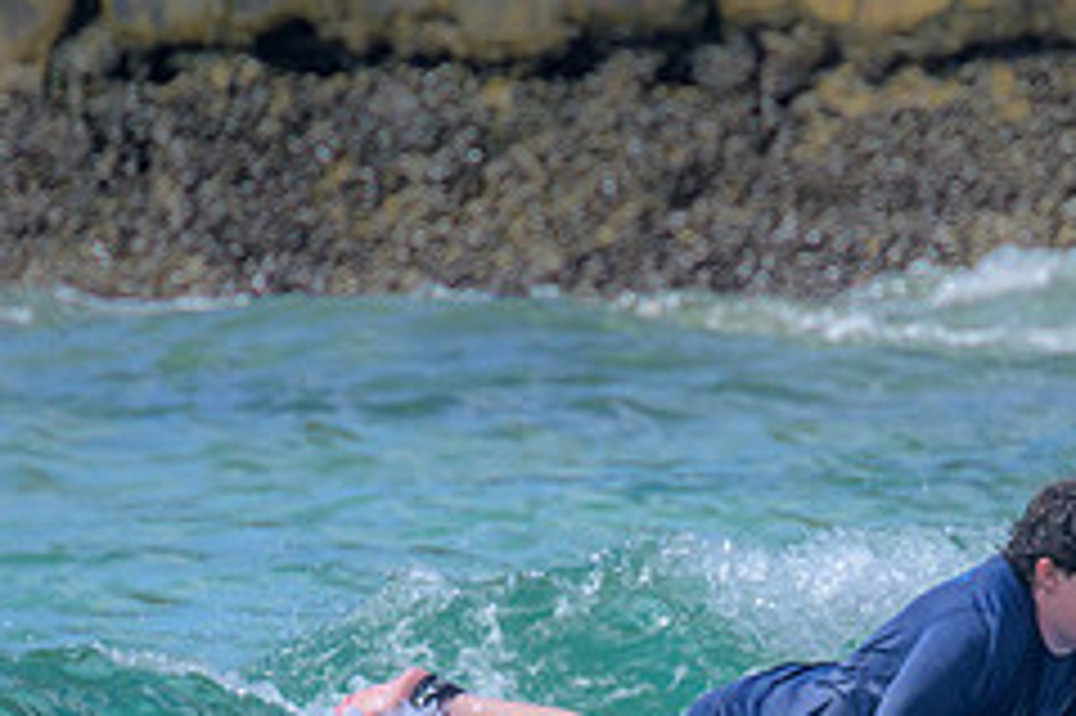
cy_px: 827
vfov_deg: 0.6
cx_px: 1083
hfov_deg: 0.9
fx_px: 65947
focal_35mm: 2208
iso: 640
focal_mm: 800
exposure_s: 1/1000
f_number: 11
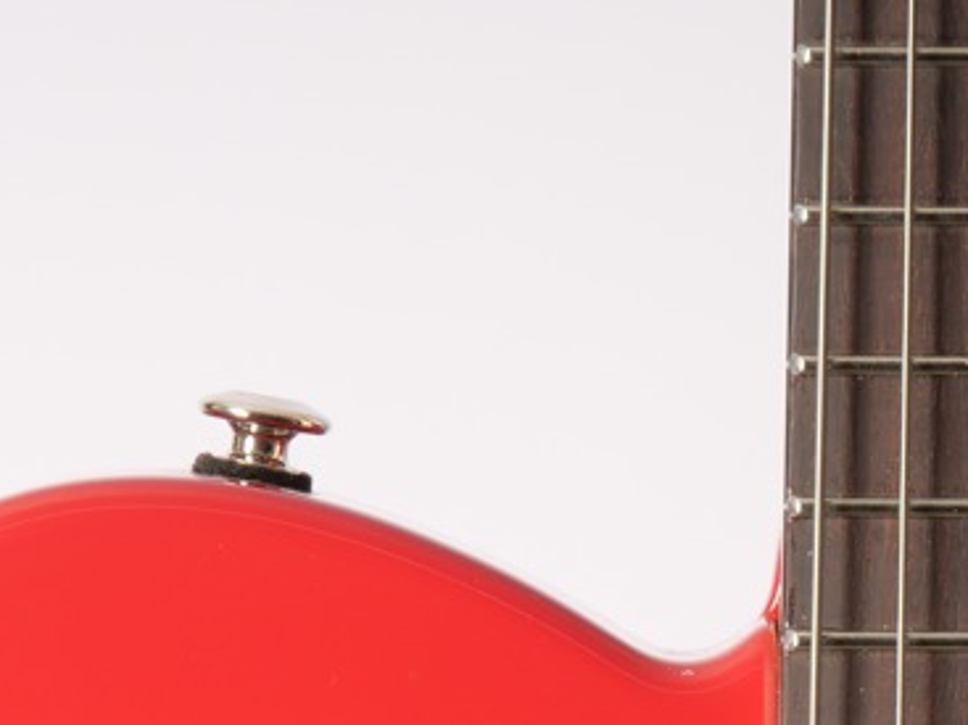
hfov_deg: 3.7
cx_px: 1021
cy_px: 989
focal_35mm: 530
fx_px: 14816
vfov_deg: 2.8
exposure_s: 1/200
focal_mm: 81
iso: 200
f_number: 7.1
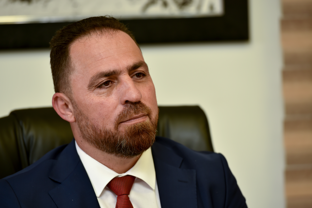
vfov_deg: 6.9
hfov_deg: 10.3
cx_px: 156
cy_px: 104
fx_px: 1734
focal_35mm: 200
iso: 100
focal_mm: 200
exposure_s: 1/60
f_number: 3.5
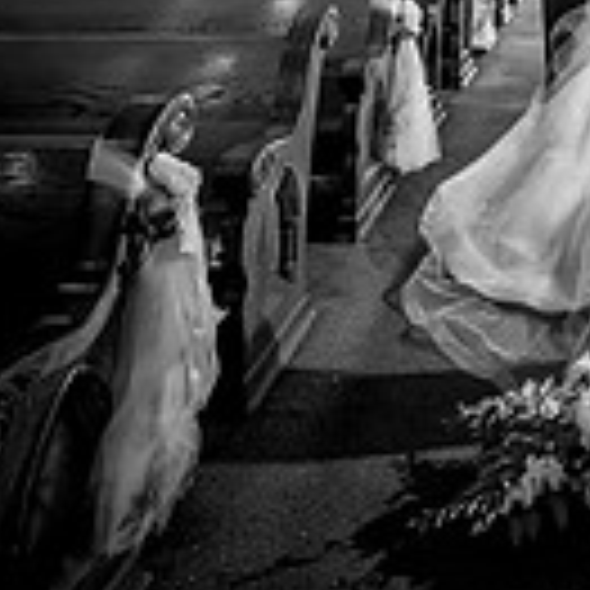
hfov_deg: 35.3
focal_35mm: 41
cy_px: -243
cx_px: 644
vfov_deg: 29.4
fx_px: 791
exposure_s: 1/60
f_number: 4.5
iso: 1250
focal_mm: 14
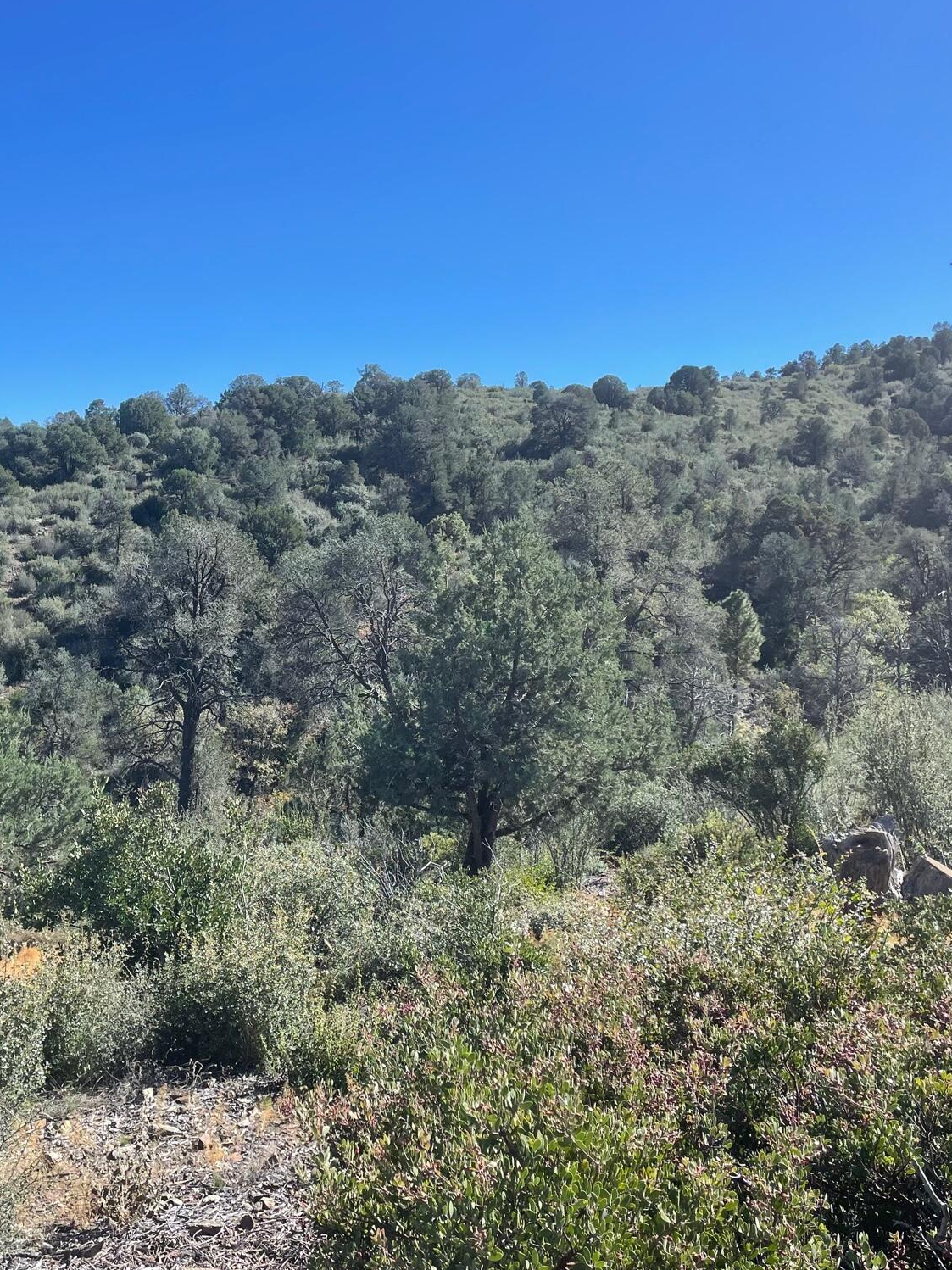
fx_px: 1284
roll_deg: -1.4
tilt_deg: -2.5
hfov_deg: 40.2
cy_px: 632
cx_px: 324
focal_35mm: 35
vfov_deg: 52.6
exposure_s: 1/2304
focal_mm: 4.2
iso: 32
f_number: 1.6
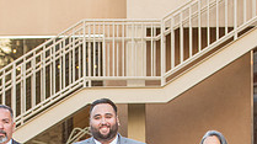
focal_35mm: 262
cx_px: 118
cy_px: 206
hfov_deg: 8.2
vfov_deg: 4.6
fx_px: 1783
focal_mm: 90
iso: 800
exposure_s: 1/320
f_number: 4
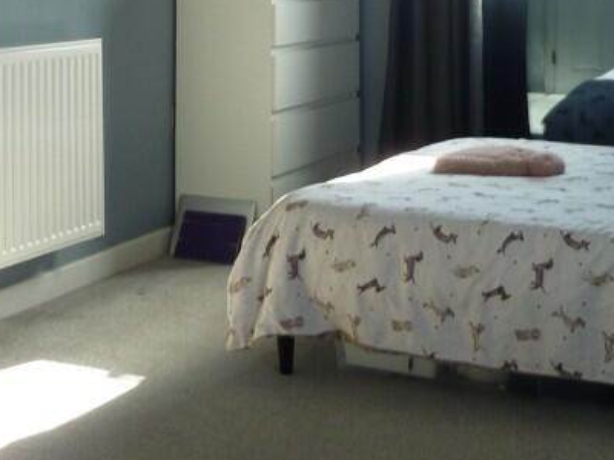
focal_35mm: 64
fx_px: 1135
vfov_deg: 21.8
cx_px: 445
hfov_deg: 29.9
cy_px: -32
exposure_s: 1/50
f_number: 3.3
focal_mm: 4.1
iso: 80
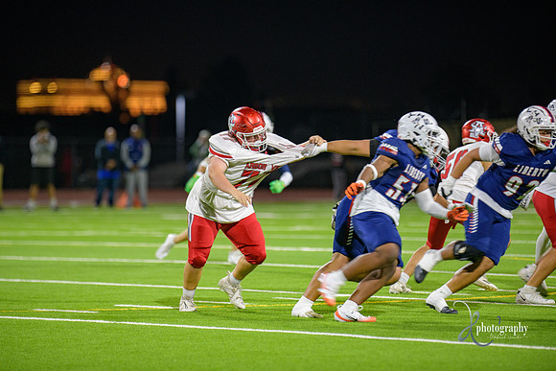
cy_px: 186
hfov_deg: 8.2
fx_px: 3862
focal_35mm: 250
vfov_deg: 5.5
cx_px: 278
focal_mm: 250
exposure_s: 1/250
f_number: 2.8
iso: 1250
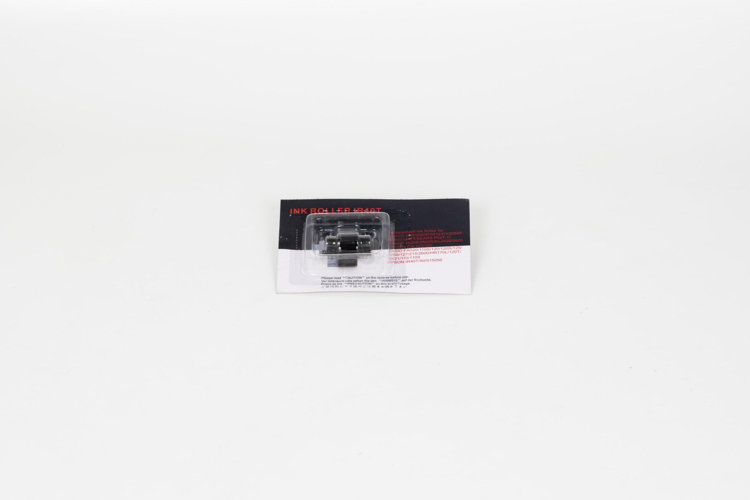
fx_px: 2656
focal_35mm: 128
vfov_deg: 10.8
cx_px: 375
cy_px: 250
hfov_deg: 16.1
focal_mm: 85
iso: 100
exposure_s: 1/13
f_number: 11
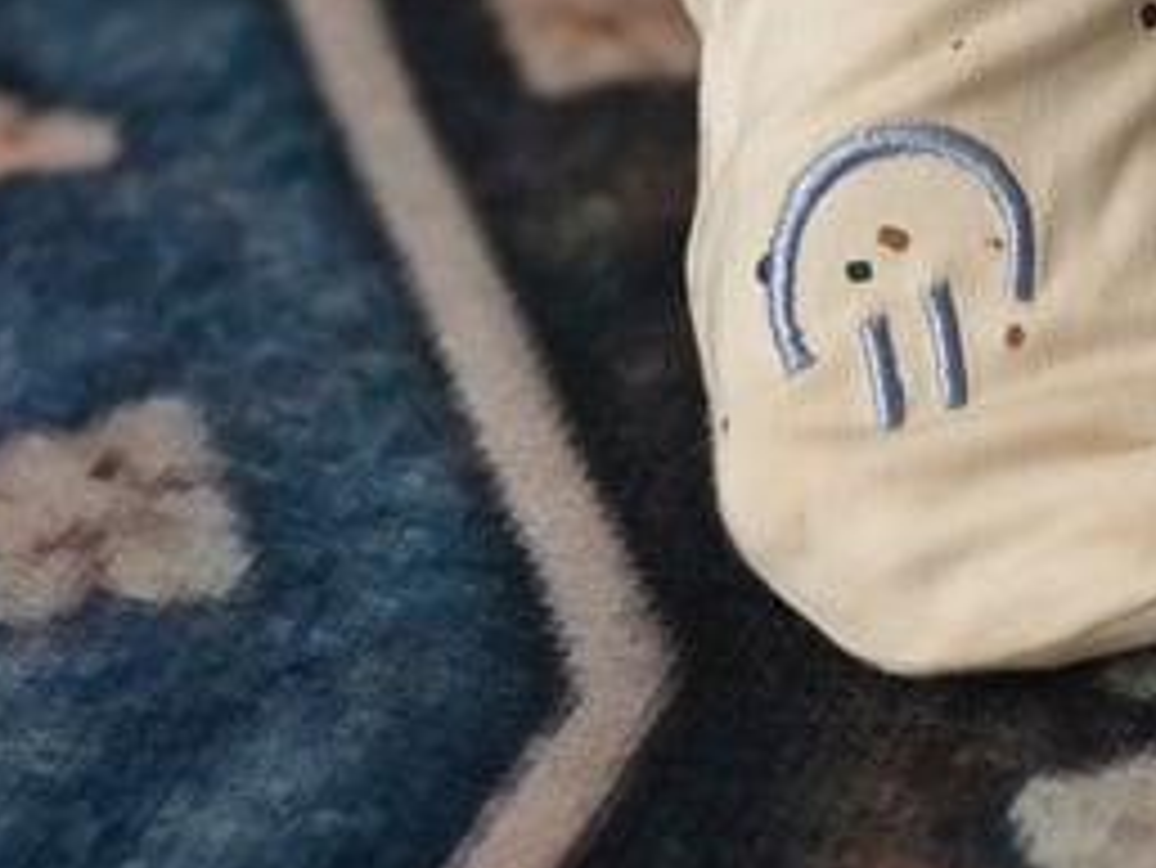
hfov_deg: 7.8
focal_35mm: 254
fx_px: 8486
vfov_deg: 5.8
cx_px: 1093
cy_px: 20
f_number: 2.8
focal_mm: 85
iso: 80
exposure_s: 1/125
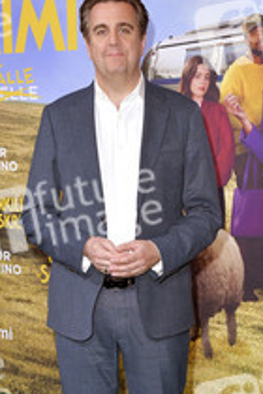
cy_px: 308
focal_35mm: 80
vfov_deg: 25.0
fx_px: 877
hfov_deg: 17.1
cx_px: 120
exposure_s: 1/200
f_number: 5.6
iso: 1600
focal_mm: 42
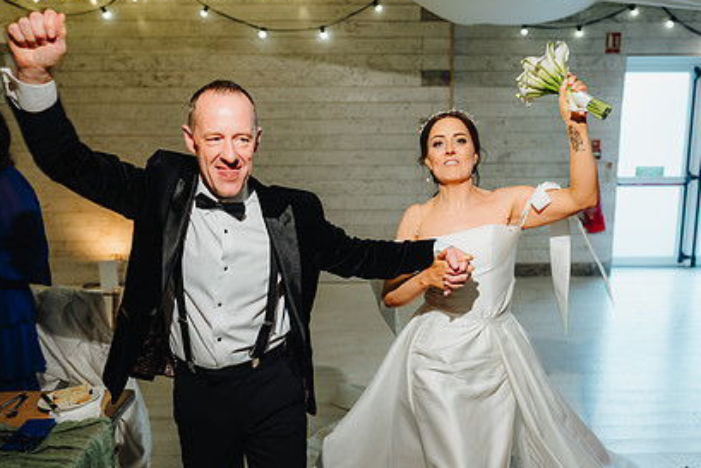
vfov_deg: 38.9
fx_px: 662
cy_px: 251
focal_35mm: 34
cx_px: 389
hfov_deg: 55.7
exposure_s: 1/200
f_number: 2
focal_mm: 24
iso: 400
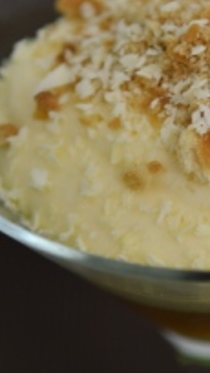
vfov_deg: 11.3
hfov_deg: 6.4
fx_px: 1879
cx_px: 194
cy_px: 116
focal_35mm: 190
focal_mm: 55
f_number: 4.5
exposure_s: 1/50
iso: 640
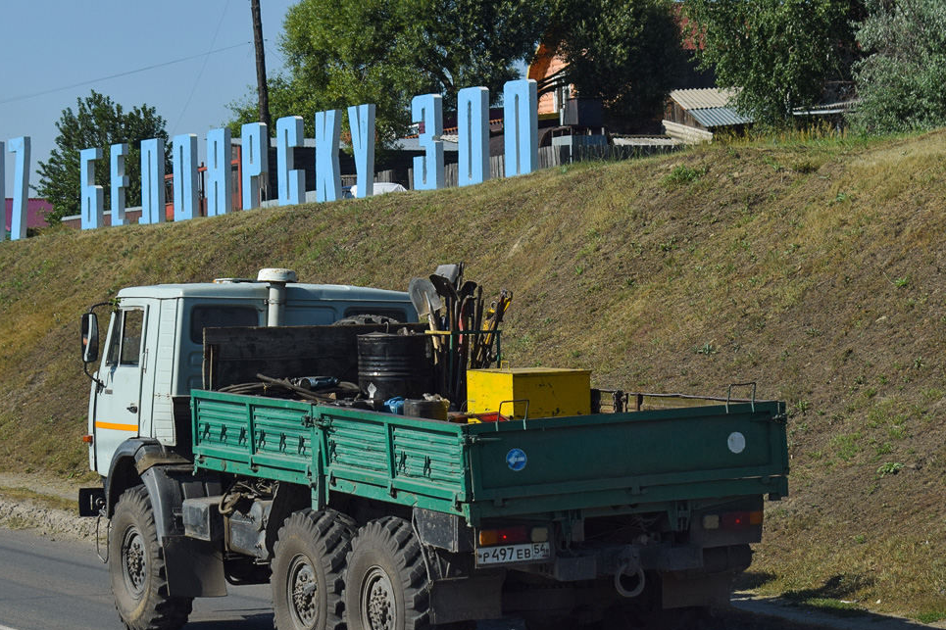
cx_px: 389
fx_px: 2696
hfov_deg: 19.9
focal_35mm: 103
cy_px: 353
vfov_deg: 13.3
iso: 200
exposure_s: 1/1250
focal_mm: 55
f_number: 7.1
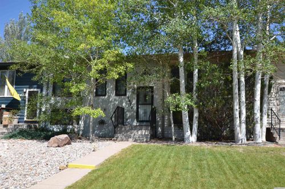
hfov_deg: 62.0
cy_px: 94
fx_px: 237
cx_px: 142
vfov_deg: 43.4
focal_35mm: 30
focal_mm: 20
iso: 160
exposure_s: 1/250
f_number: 8
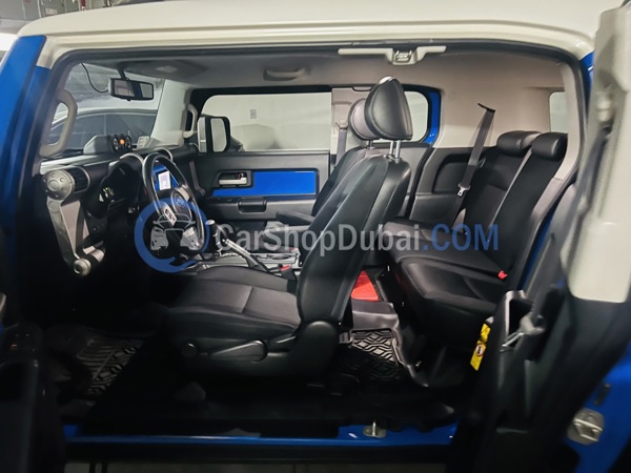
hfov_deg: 67.3
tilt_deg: -13.7
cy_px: 236
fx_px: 474
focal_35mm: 26
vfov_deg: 53.1
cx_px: 316
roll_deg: +0.9
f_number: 1.5
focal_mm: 5.7
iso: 800
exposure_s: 1/9
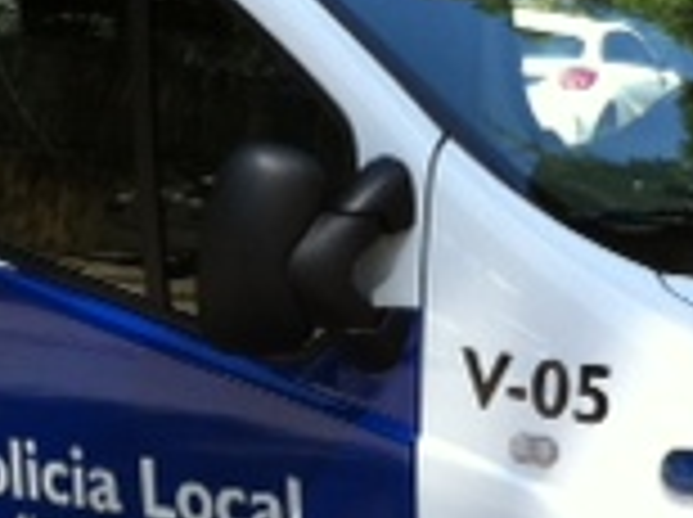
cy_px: 320
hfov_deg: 13.6
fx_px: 2898
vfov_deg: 10.2
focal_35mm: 145
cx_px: 212
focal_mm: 3.85
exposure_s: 1/318
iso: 80
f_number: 2.8
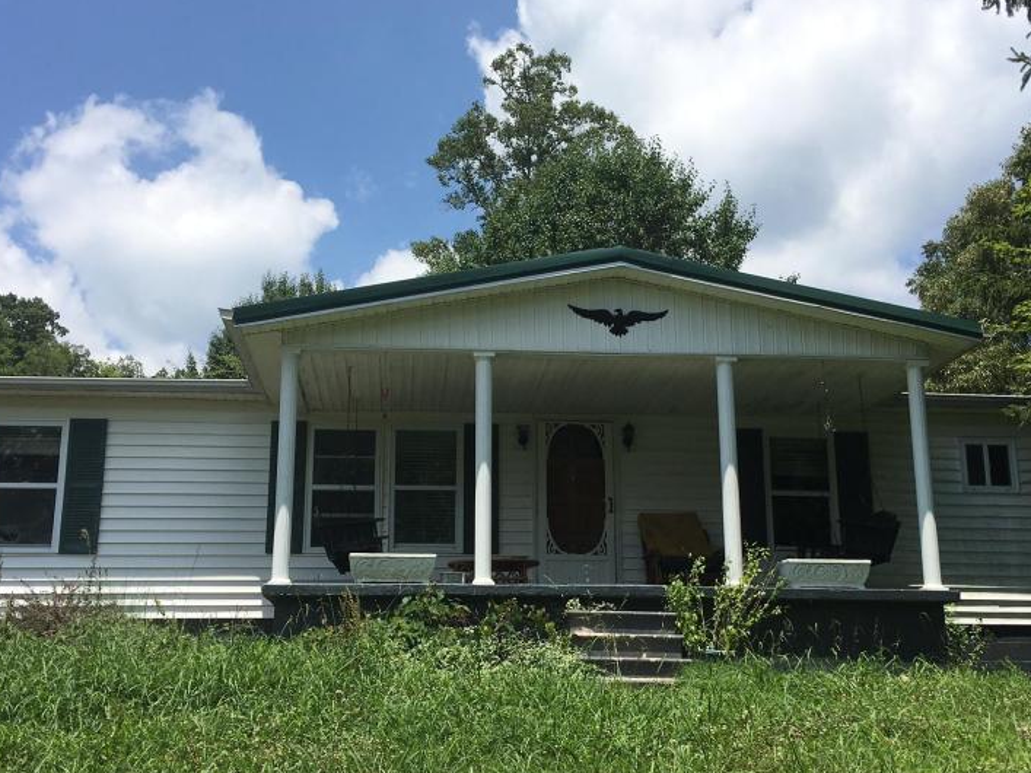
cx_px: 521
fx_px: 1251
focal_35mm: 42
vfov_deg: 34.3
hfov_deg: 44.8
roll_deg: +0.0
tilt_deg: +12.5
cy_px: 413
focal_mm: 4.15
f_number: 2.2
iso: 25
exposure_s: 1/2331
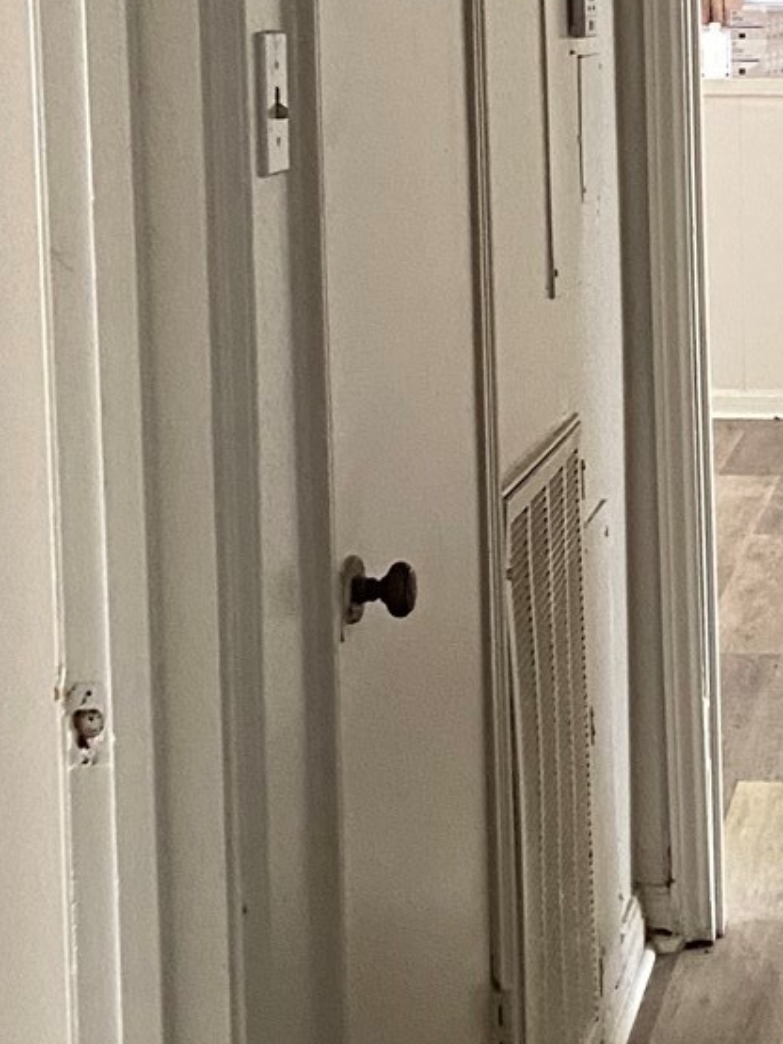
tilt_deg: -3.5
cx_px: 823
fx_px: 2896
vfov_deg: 20.3
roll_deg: +0.5
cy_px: 245
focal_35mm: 96
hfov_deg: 15.1
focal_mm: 4.25
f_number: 1.8
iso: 640
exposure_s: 1/34
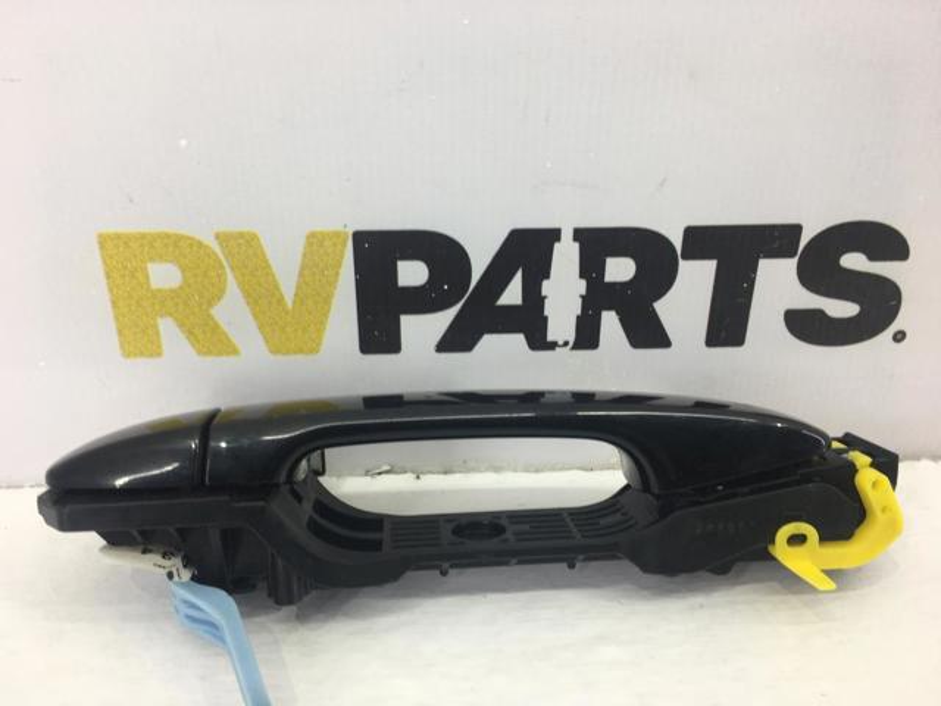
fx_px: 788
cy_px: 353
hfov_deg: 61.7
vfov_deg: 48.2
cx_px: 470
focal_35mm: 29
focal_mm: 4.15
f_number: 2.2
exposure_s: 1/50
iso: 32
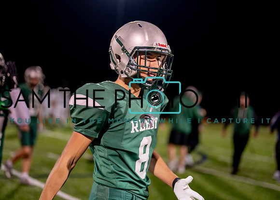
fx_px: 503
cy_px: 85
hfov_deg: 31.1
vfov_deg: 22.4
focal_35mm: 63
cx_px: 130
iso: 1000
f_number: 1.2
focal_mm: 50
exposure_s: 1/1000
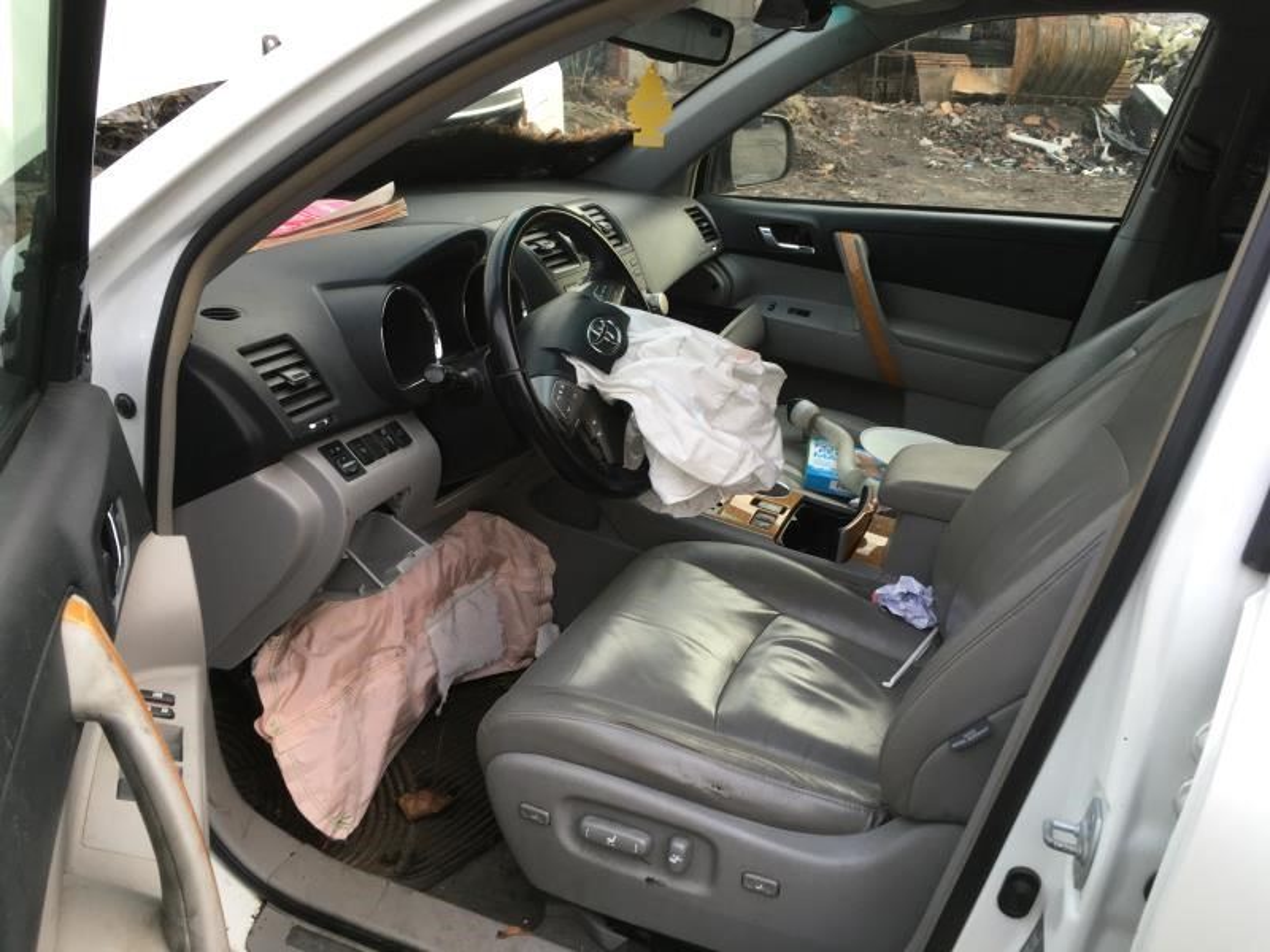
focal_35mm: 29
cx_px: 635
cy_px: 476
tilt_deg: -19.4
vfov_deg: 48.2
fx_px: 1064
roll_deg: -1.9
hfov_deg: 61.7
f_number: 2.2
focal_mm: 4.15
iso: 40
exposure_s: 1/120
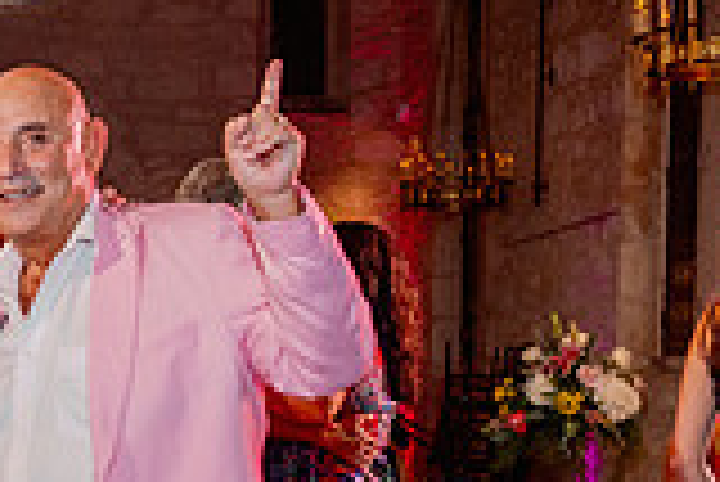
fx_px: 1742
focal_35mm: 87
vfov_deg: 15.2
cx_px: 4
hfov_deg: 22.5
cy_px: 570
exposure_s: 1/160
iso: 1600
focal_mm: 24
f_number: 3.5
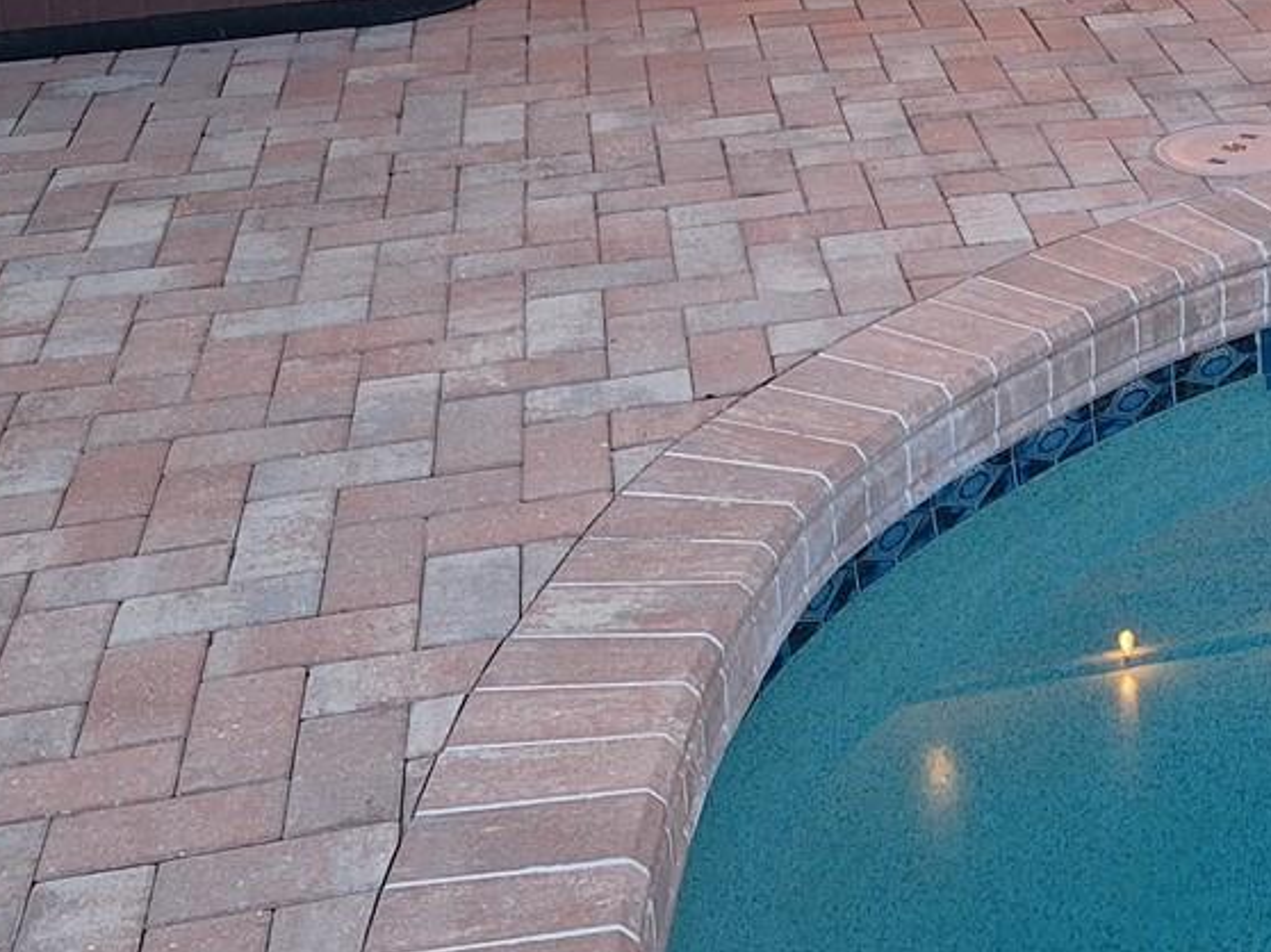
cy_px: -301
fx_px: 2422
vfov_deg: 20.3
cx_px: 1358
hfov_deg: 27.2
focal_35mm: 66
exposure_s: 1/30
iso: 250
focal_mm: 5.54
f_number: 1.8
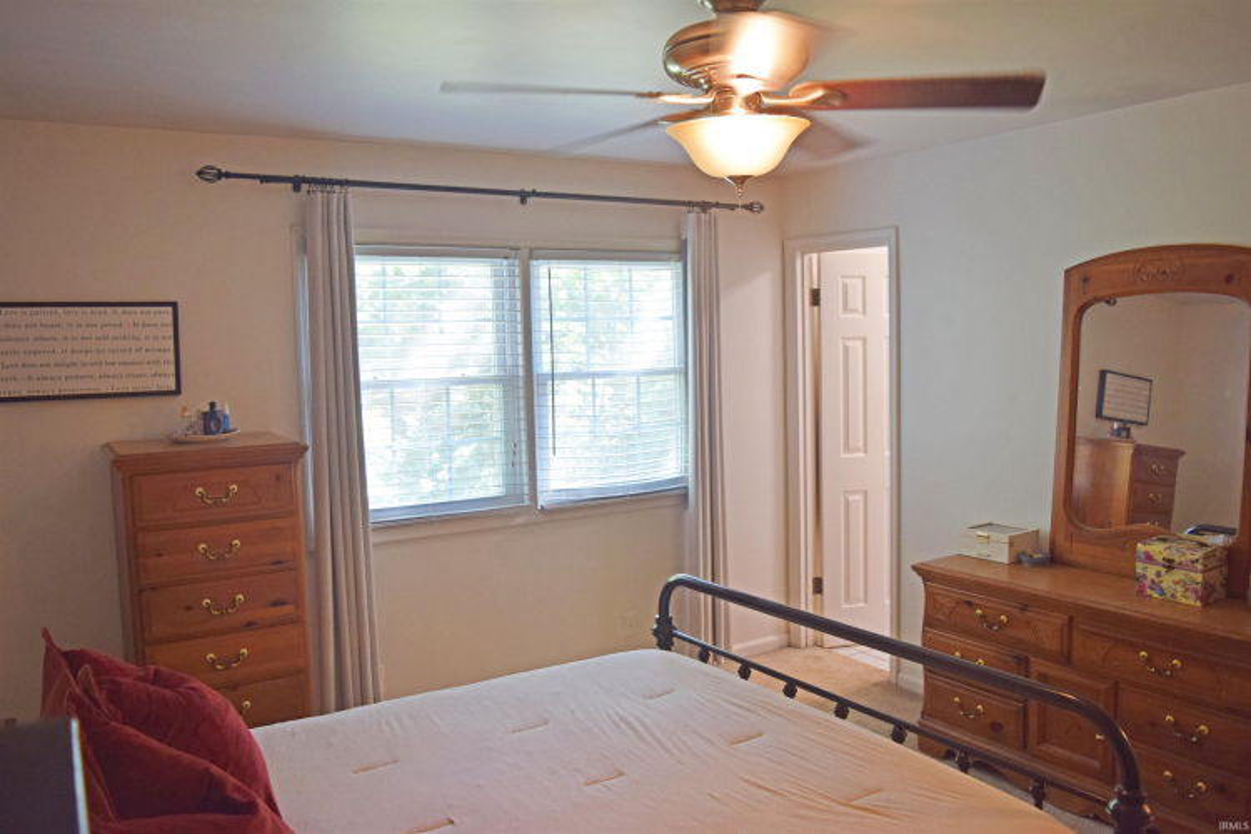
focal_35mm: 27
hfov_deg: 67.4
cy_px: 417
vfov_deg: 47.9
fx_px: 938
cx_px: 626
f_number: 4
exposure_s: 1/60
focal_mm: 18
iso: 400
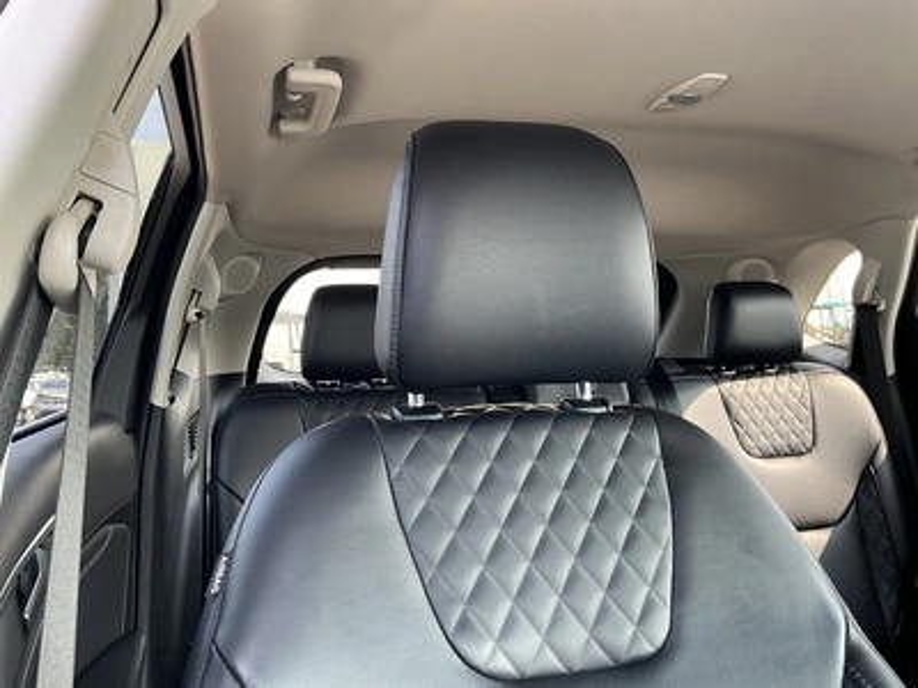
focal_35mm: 28
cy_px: 344
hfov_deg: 63.4
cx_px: 459
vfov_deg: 49.7
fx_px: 743
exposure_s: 1/102
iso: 64
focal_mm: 3
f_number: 1.8
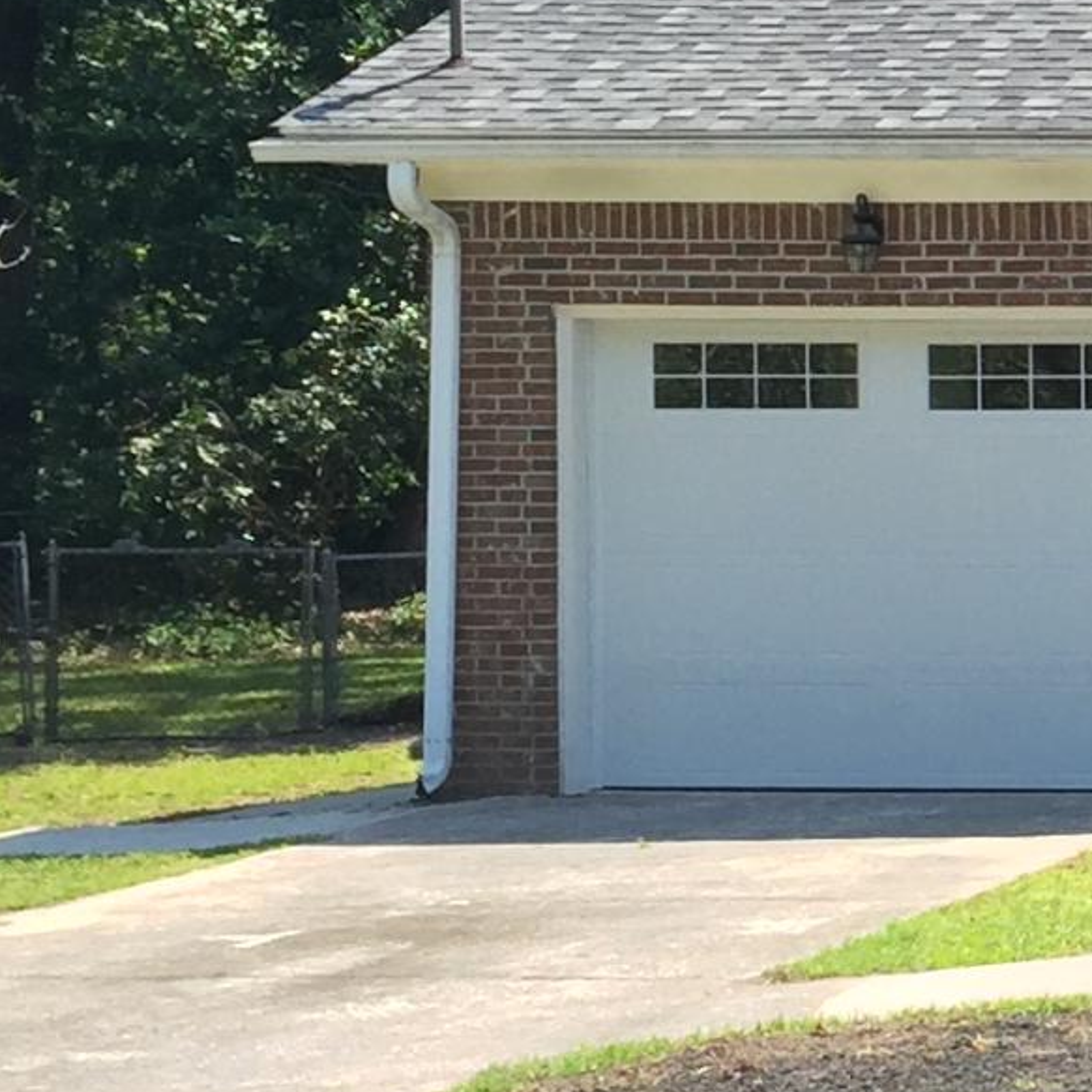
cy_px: 433
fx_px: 4711
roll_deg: -0.5
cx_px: 2296
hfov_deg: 11.6
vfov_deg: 13.2
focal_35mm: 132
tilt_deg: -0.6
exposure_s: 1/732
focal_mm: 4.15
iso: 32
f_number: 2.2
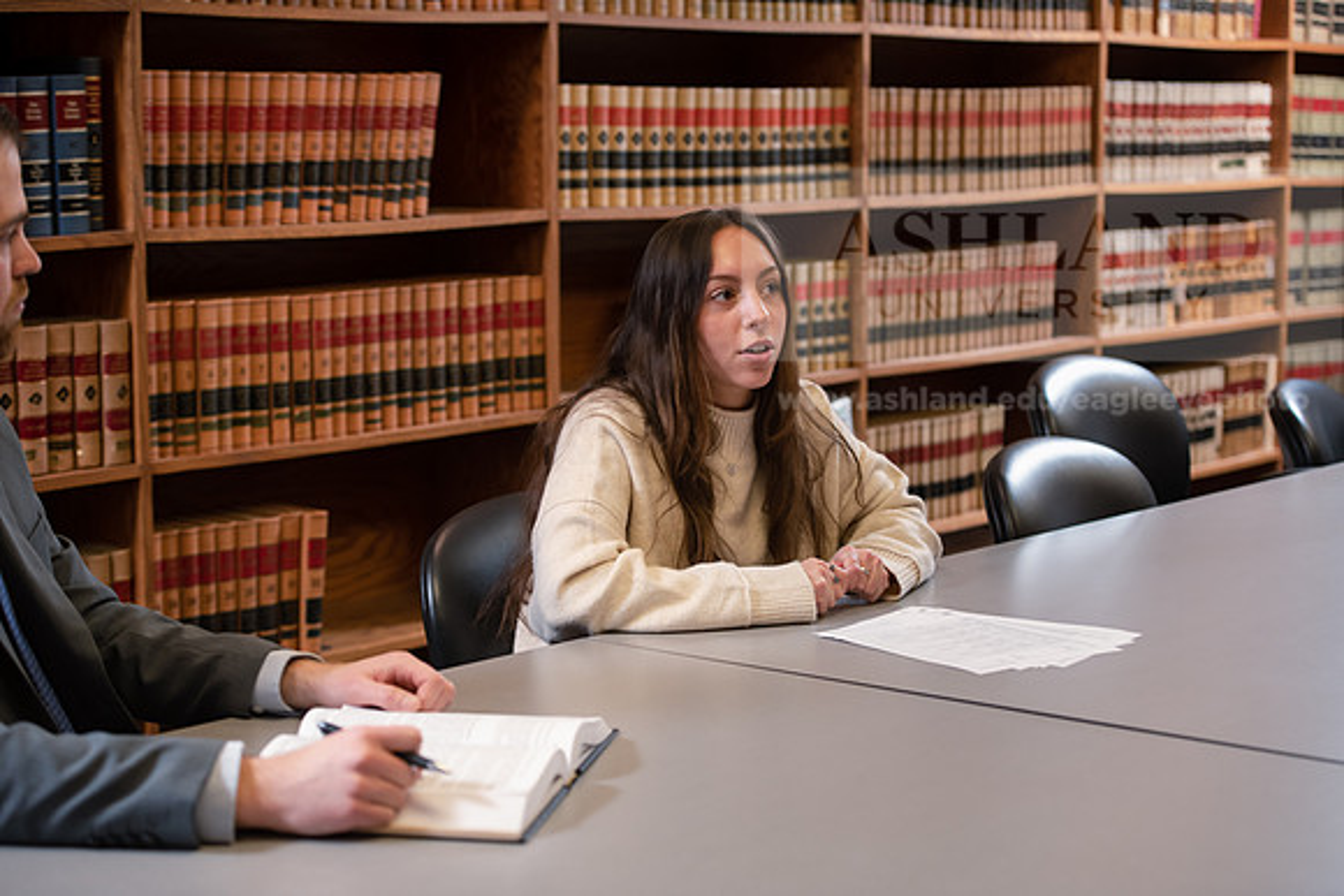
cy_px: 448
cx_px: 672
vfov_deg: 19.5
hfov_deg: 28.8
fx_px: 2614
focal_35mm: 70
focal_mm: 70
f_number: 3.5
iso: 1000
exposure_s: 1/125
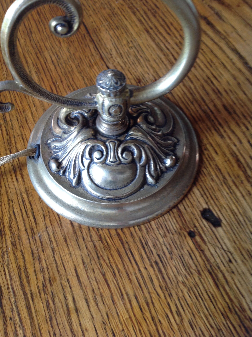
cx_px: 126
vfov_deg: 52.7
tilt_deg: -59.3
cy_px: 168
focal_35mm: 35
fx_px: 341
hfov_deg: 40.6
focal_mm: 4.28
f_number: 2.4
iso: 80
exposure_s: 1/15
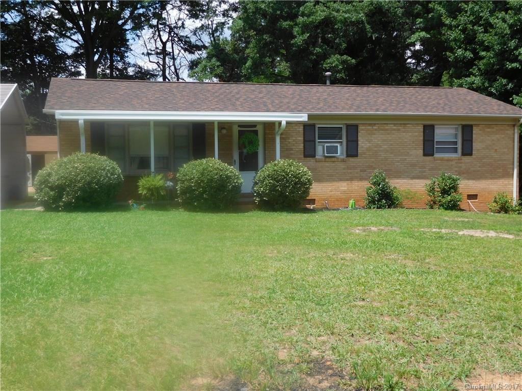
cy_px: 196
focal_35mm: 40
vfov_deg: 36.0
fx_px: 603
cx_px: 261
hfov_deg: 46.8
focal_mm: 7.1
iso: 125
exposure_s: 1/800
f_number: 3.9
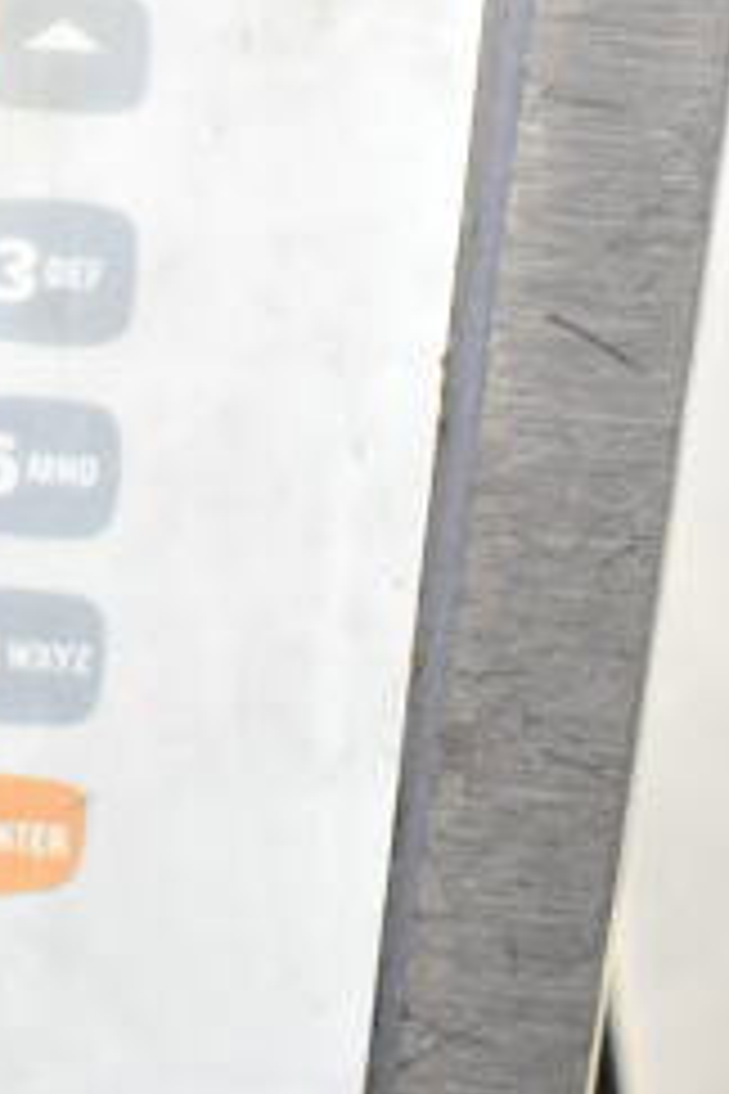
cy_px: -482
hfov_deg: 10.4
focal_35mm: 130
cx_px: -198
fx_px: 3945
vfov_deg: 14.8
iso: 1600
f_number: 3.8
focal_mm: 23
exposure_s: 1/40
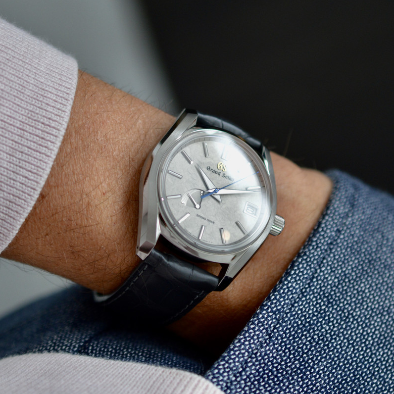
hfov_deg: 22.5
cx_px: 176
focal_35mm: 77
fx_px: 992
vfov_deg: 22.5
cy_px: 197
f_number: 3
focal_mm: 40
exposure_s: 1/60
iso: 640
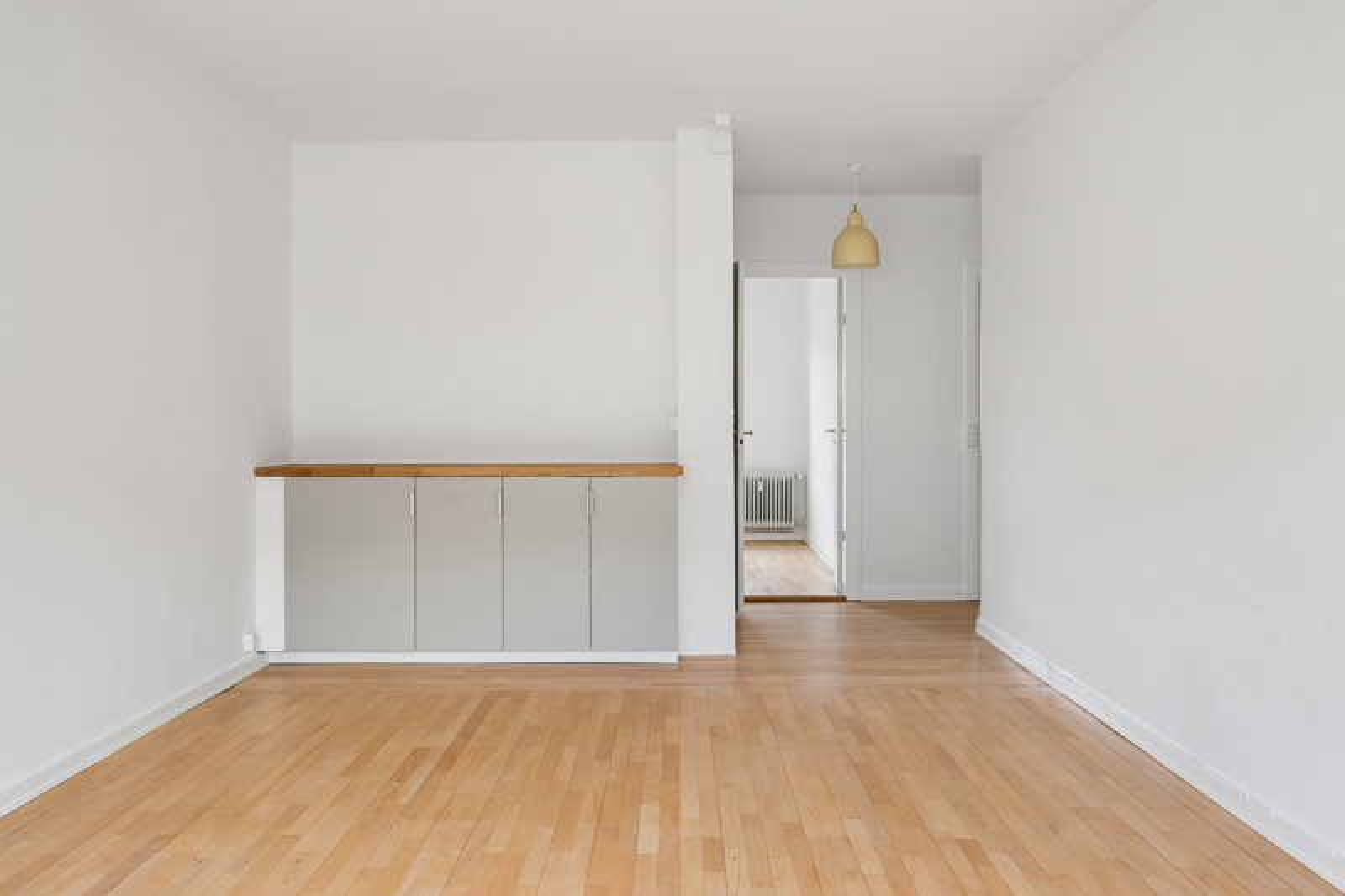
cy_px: 448
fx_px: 1121
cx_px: 672
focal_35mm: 30
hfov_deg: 61.9
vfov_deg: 43.6
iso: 400
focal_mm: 30
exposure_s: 1/60
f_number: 6.3
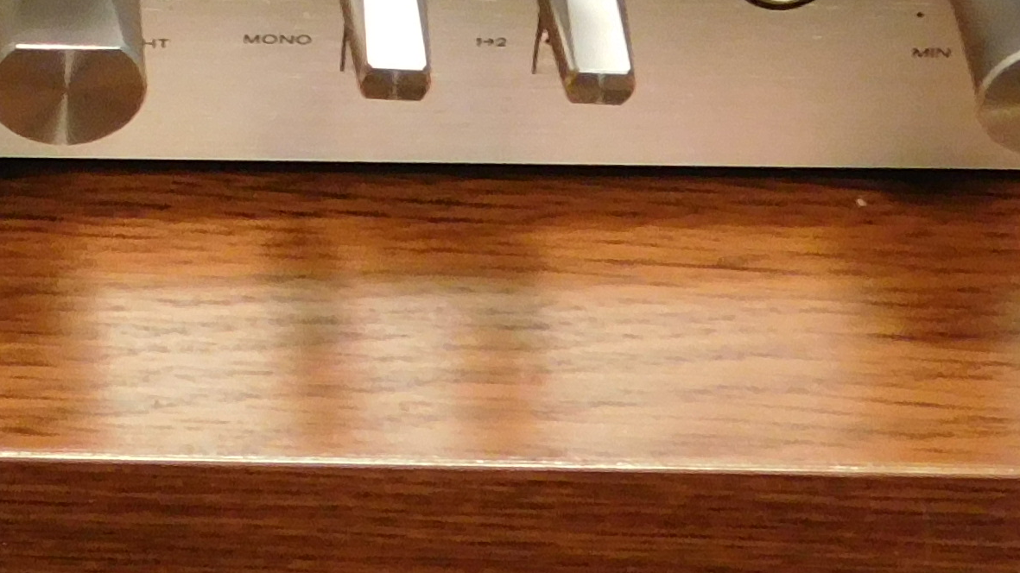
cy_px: -851
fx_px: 4138
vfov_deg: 7.4
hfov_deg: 13.6
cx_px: -223
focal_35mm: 153
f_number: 3.5
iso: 400
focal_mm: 6.3
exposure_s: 1/10
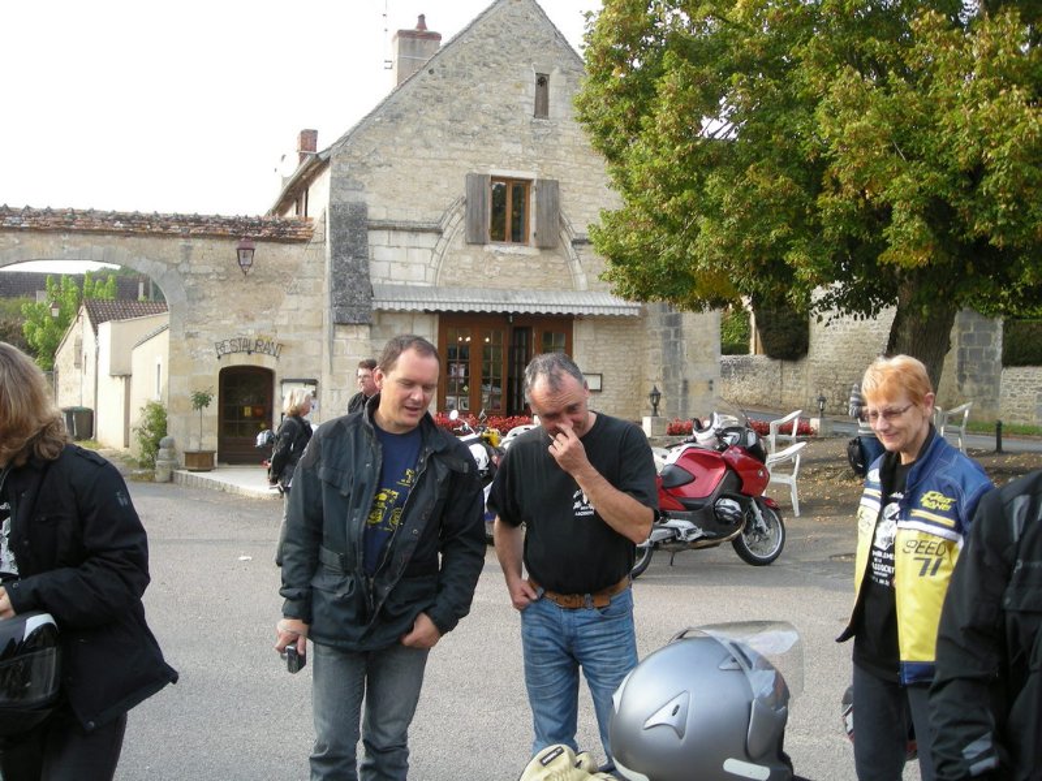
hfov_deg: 52.6
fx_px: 1054
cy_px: 390
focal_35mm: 35
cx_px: 521
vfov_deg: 40.7
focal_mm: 5.7
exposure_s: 1/105
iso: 50
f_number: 2.8
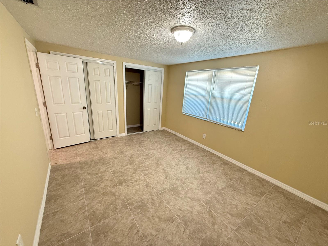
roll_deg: -3.0
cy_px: 123
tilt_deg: -14.1
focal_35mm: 14
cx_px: 164
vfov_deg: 85.7
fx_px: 133
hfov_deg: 102.1
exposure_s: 1/60
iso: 400
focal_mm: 2.22
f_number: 2.2
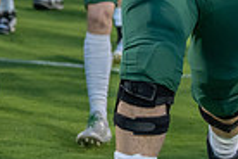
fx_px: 2148
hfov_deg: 6.3
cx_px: 150
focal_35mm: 325
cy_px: -195
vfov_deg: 4.2
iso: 2000
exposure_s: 1/1000
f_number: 2.8
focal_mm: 70
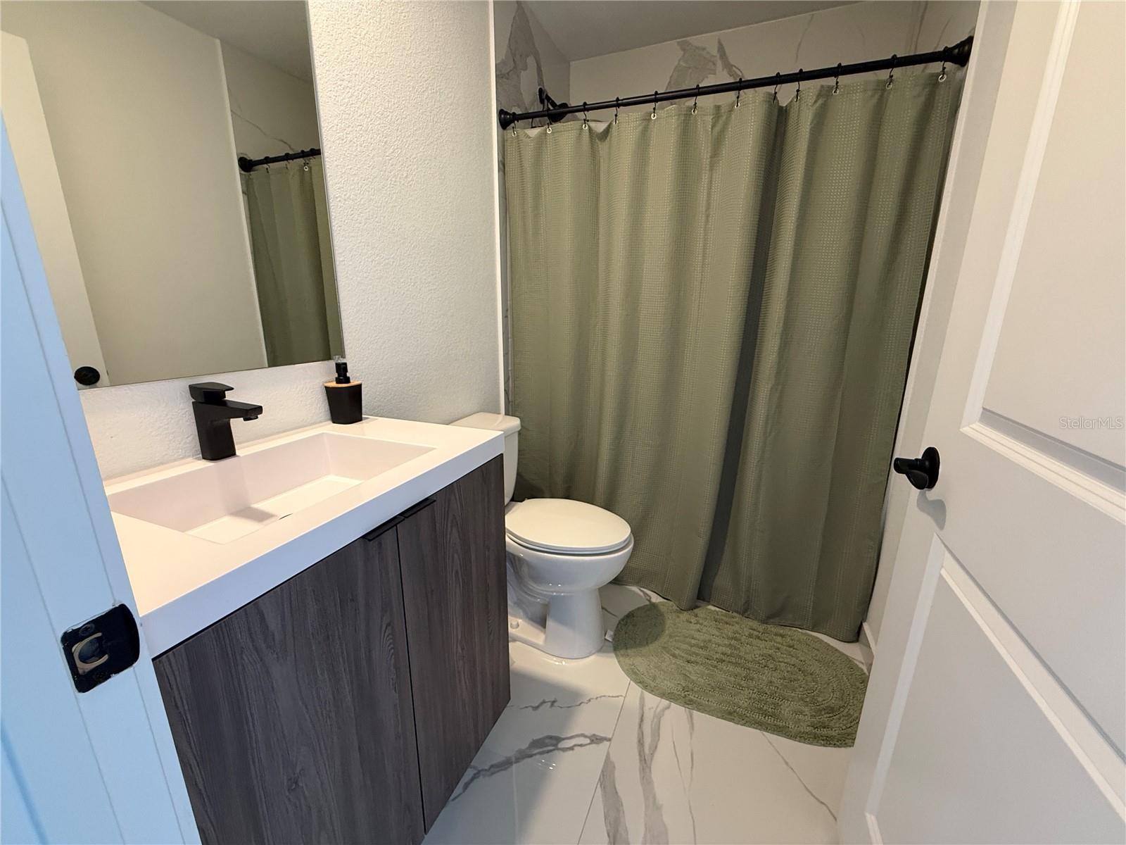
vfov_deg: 85.7
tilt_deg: -13.3
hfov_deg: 102.1
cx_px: 563
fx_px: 455
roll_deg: +0.1
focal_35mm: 14
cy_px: 422
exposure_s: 1/65
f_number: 2.2
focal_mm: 2.22
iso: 320
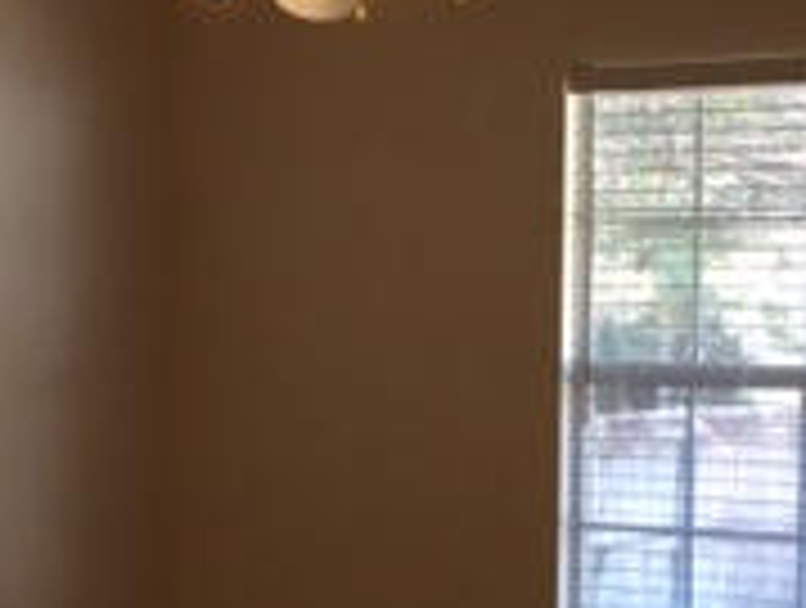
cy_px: 419
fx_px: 2496
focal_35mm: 107
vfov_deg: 13.9
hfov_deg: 18.3
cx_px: 243
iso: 50
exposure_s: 1/30
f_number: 2.2
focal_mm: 4.12
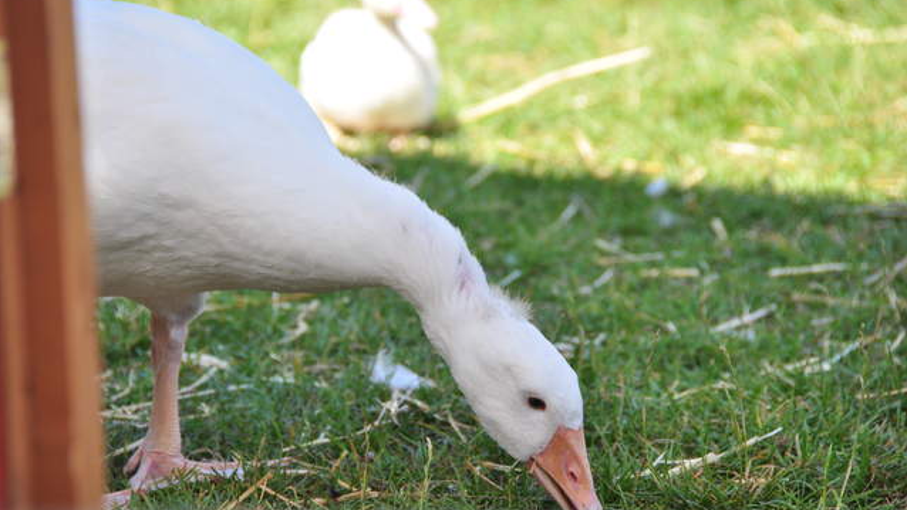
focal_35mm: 315
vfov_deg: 3.9
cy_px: 269
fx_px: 7576
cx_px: 454
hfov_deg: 6.9
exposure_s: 1/800
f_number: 5.6
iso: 500
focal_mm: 200
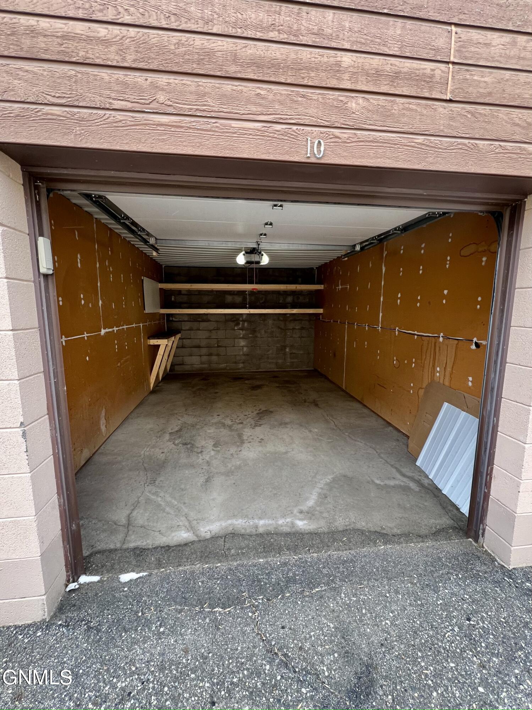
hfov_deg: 89.9
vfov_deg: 106.2
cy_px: 355
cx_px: 266
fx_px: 267
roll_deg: +1.7
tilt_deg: -8.4
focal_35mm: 13
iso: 125
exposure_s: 1/99
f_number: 1.8
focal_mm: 1.57
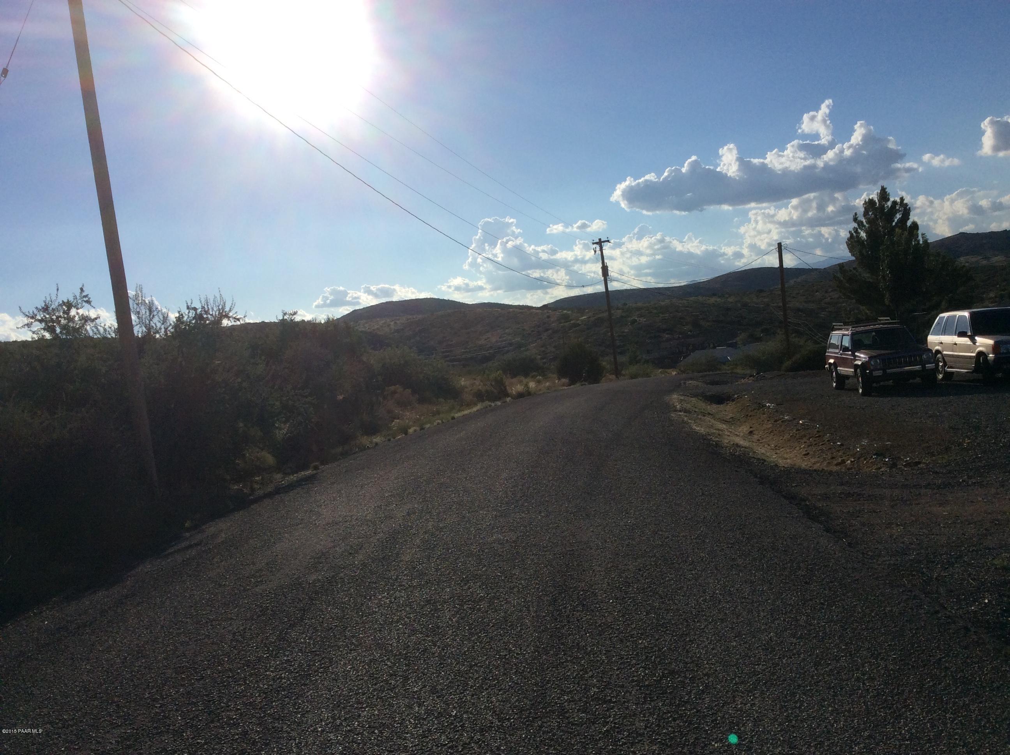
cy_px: 378
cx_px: 505
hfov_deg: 56.9
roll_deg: +6.6
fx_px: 932
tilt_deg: -3.2
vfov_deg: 44.1
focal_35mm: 32
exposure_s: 1/4785
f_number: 2.4
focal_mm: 3.3
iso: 32
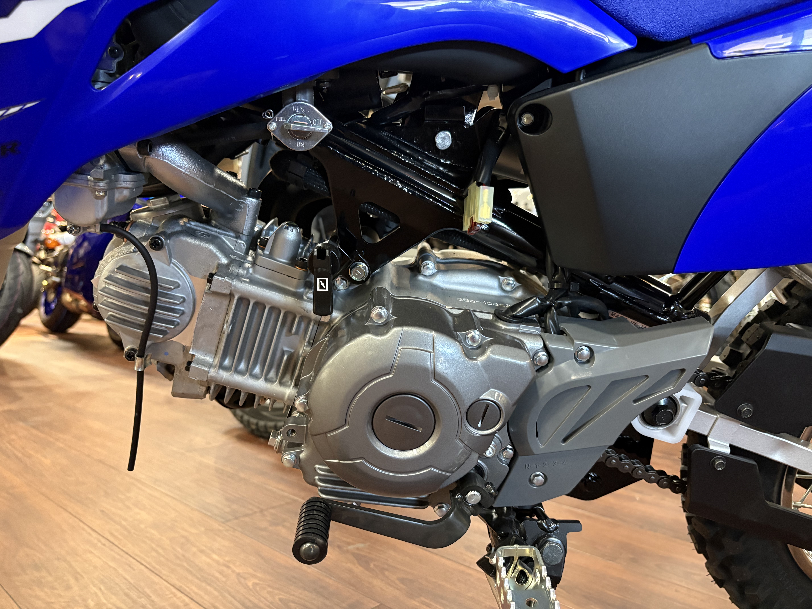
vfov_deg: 53.1
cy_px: 304
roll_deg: -0.7
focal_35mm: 26
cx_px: 406
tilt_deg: -1.4
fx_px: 610
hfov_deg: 67.3
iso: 500
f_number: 1.6
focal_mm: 5.96
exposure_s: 1/30
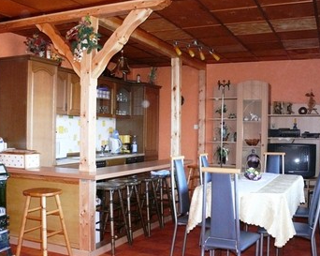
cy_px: 134
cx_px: 160
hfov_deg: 45.8
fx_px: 379
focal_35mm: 40
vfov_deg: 37.3
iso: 400
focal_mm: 7.4
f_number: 2.8
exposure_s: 1/60
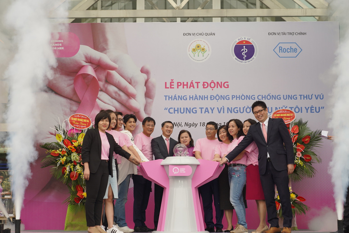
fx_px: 679
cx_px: 174
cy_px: 116
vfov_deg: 19.5
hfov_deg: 28.8
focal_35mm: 70
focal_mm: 70
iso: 400
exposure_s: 1/640
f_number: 2.8
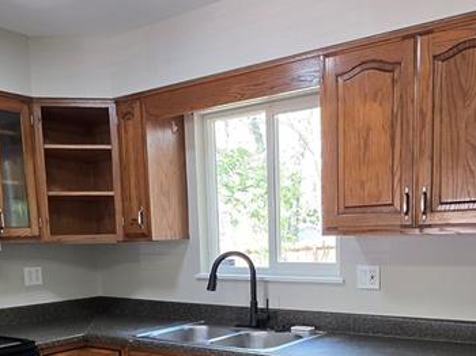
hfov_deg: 49.0
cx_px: 258
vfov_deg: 35.6
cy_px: 315
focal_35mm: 38
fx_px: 522
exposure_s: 1/120
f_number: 1.9
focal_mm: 2.2
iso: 200
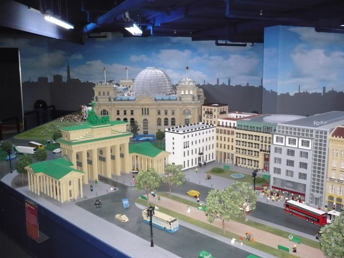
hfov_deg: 52.6
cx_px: 172
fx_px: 348
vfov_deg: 40.7
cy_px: 129
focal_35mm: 35
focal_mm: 5.8
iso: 400
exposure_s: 1/30
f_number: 2.8
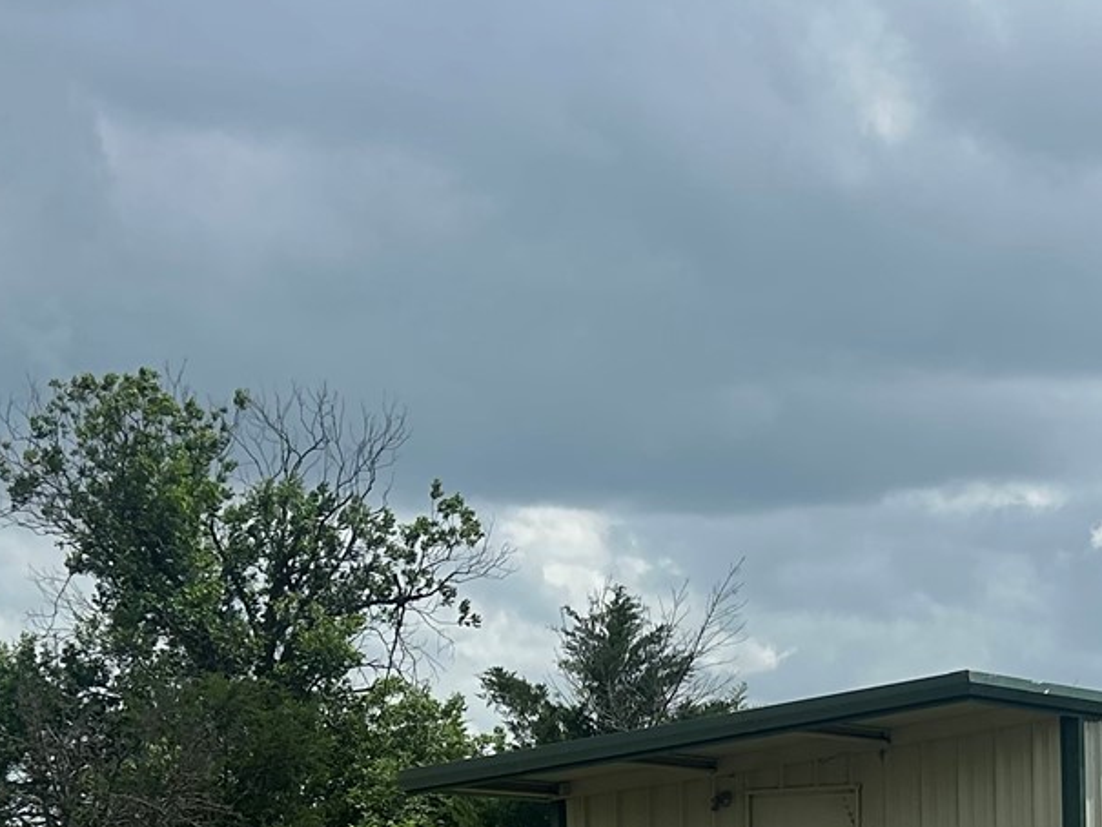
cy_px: 1058
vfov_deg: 16.0
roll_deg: +0.0
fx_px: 2802
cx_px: 938
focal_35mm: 88
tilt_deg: -3.5
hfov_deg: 21.9
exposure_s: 1/6211
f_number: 1.5
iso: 50
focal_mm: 5.7
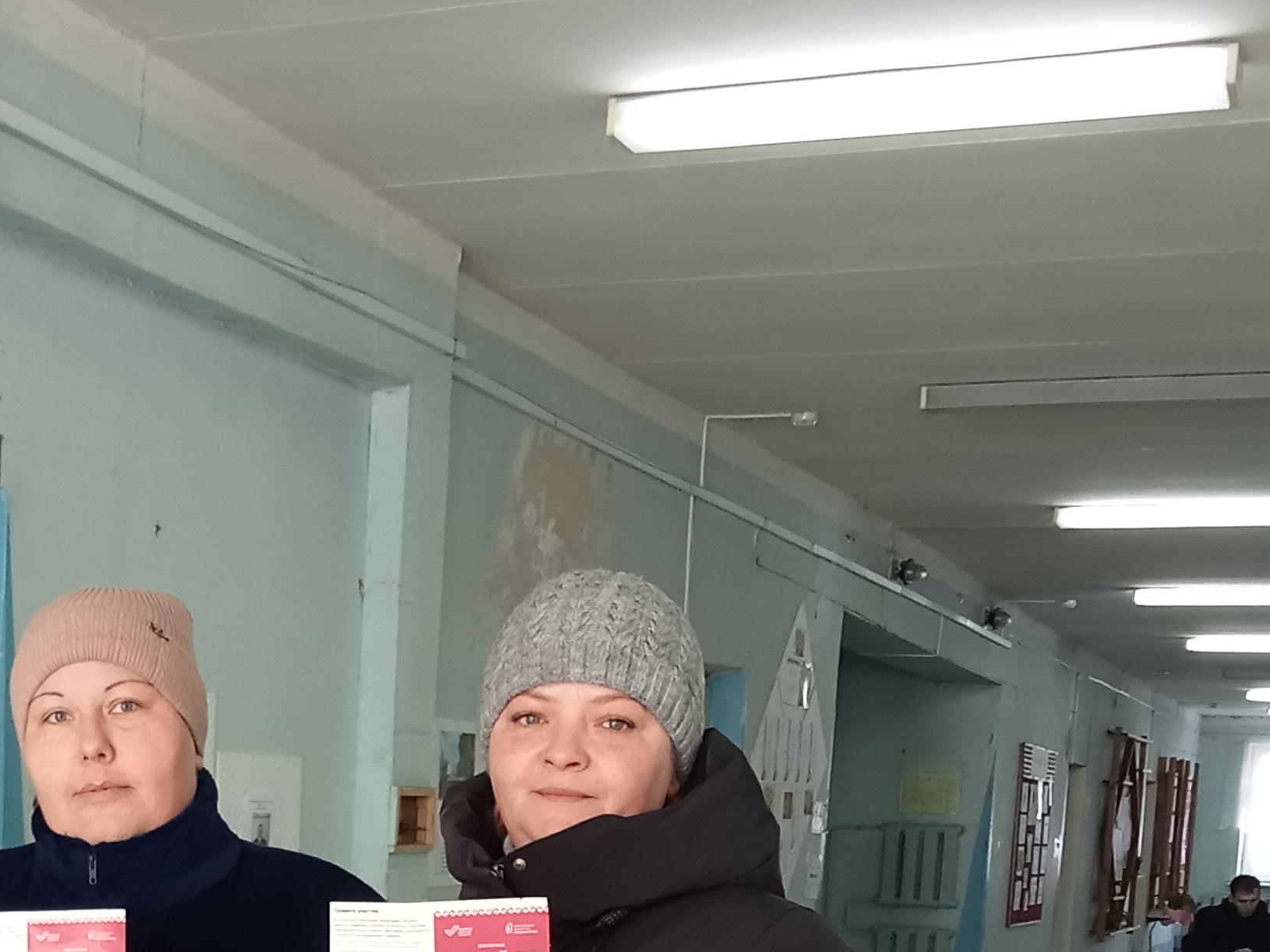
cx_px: 219
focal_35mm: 71
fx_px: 2604
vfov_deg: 19.5
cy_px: 1145
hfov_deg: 26.8
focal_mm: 3.46
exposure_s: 1/33.3
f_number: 2.2
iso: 366
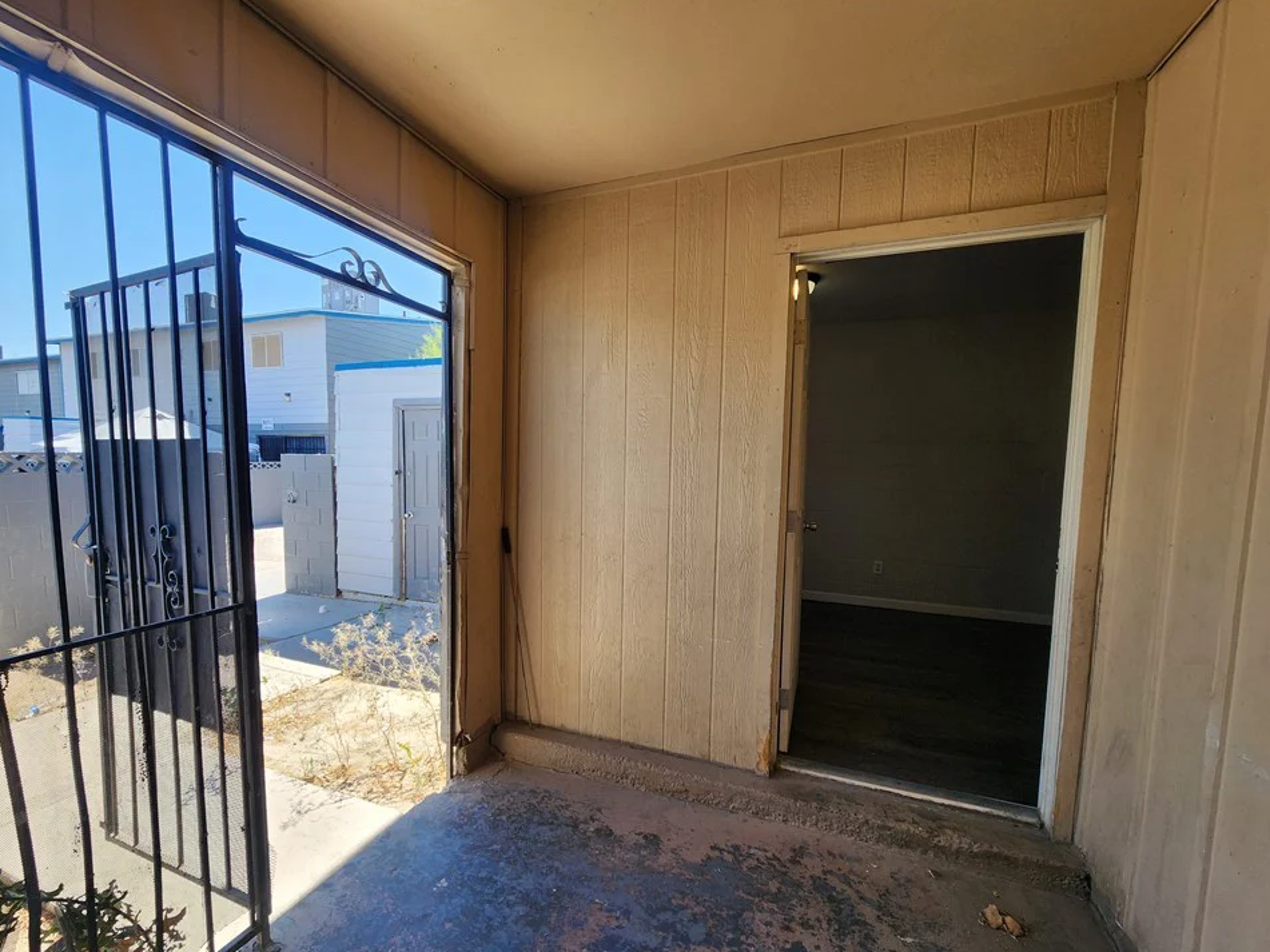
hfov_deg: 101.9
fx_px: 514
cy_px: 503
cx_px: 597
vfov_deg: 85.6
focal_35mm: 14
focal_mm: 2.2
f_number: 2.2
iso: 50
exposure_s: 1/367
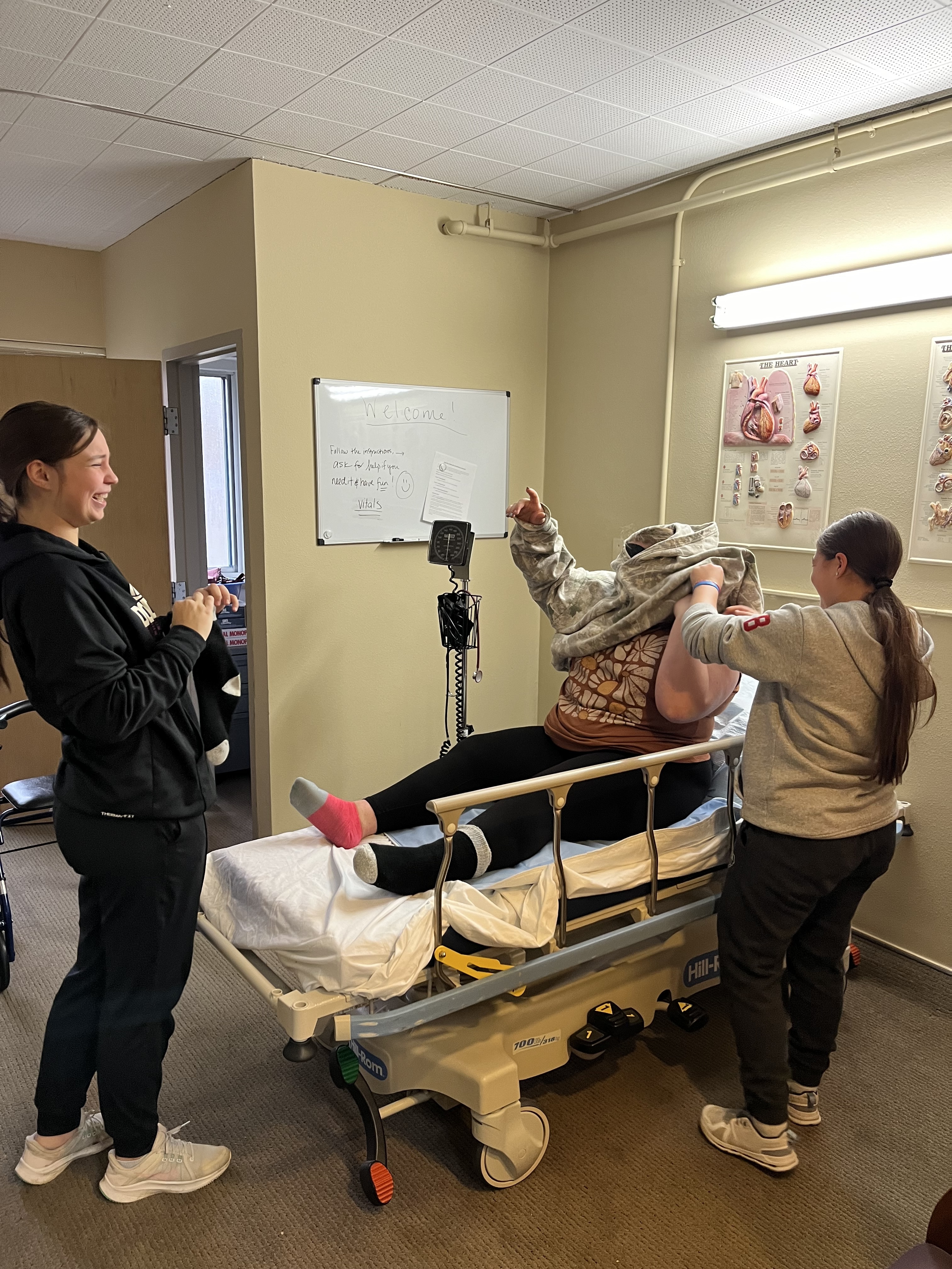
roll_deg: -0.9
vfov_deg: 67.3
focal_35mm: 26
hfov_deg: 53.1
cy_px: 634
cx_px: 476
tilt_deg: -11.2
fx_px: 953
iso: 160
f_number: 1.6
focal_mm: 5.1
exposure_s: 1/60
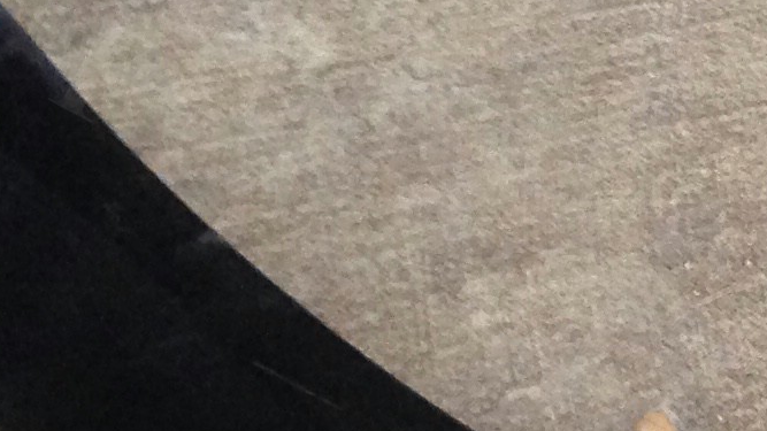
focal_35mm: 176
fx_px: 3579
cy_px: 60
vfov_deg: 6.9
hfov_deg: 11.1
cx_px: 1511
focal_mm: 4.12
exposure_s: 1/20
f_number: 2.4
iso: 160
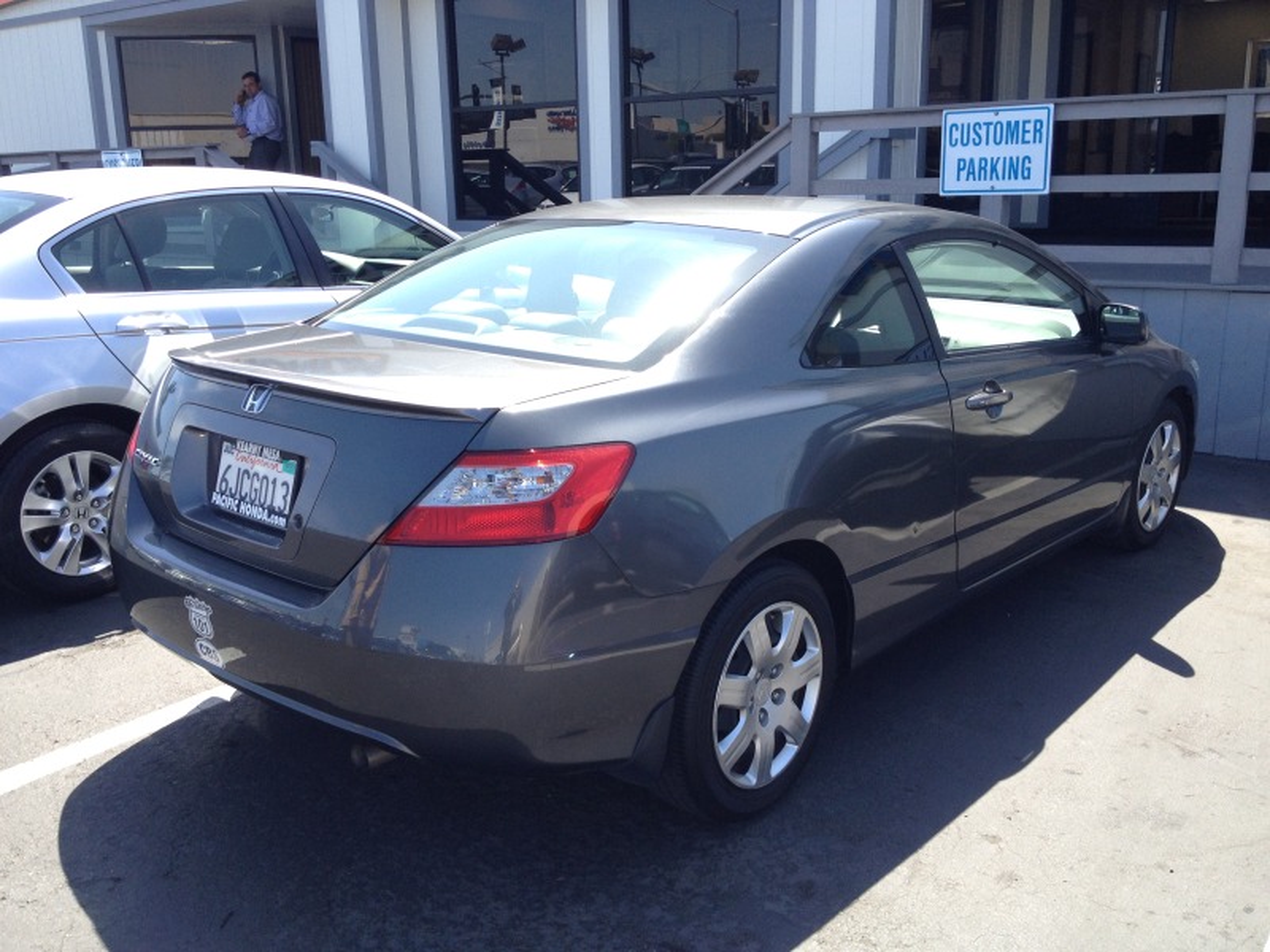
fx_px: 1284
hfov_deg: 52.6
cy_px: 476
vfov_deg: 40.7
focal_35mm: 35
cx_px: 635
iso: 80
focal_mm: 4.3
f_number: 2.4
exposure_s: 1/613
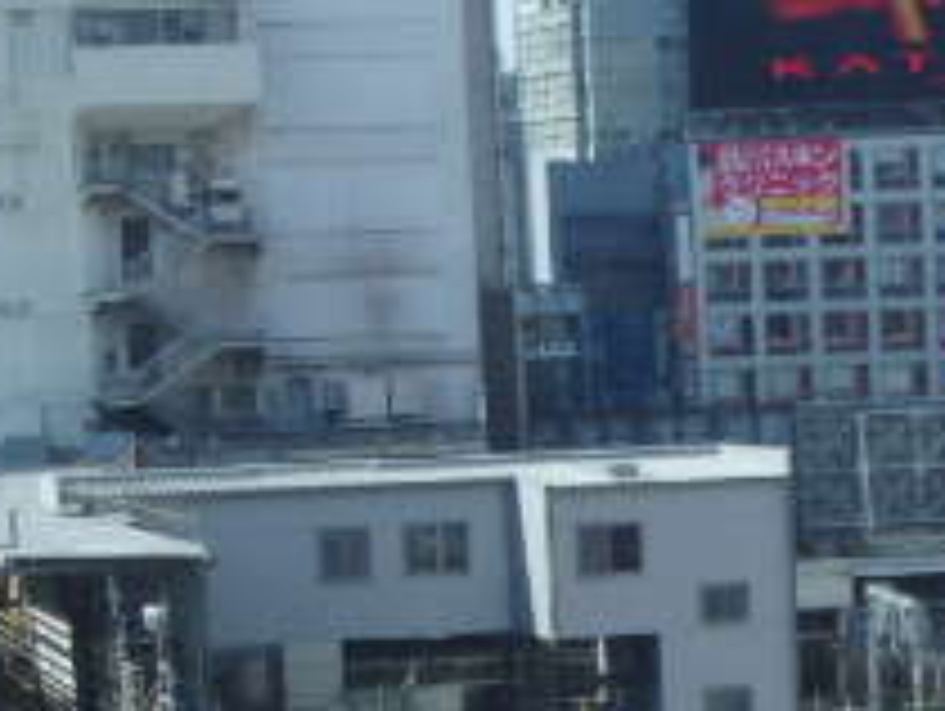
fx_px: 4072
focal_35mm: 149
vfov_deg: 9.8
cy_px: 900
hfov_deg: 13.0
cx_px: 1084
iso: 125
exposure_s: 1/400
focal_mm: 8.8
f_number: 4.9
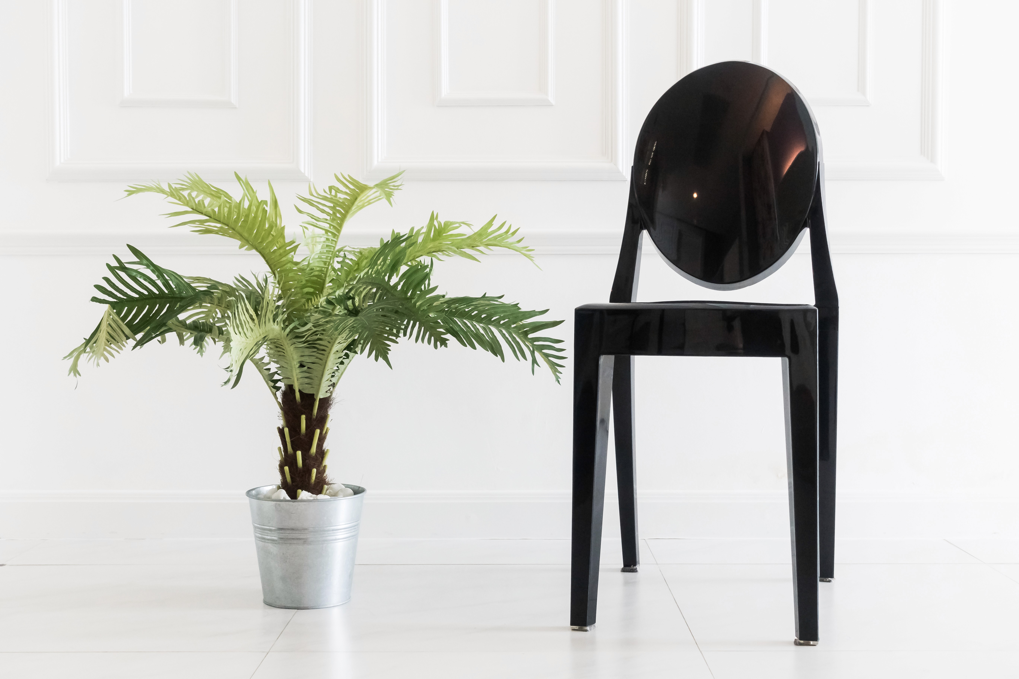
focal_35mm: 50
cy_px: 340
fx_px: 1415
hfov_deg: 39.6
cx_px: 510
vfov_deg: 27.0
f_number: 5.6
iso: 800
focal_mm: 18.3
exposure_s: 1/30
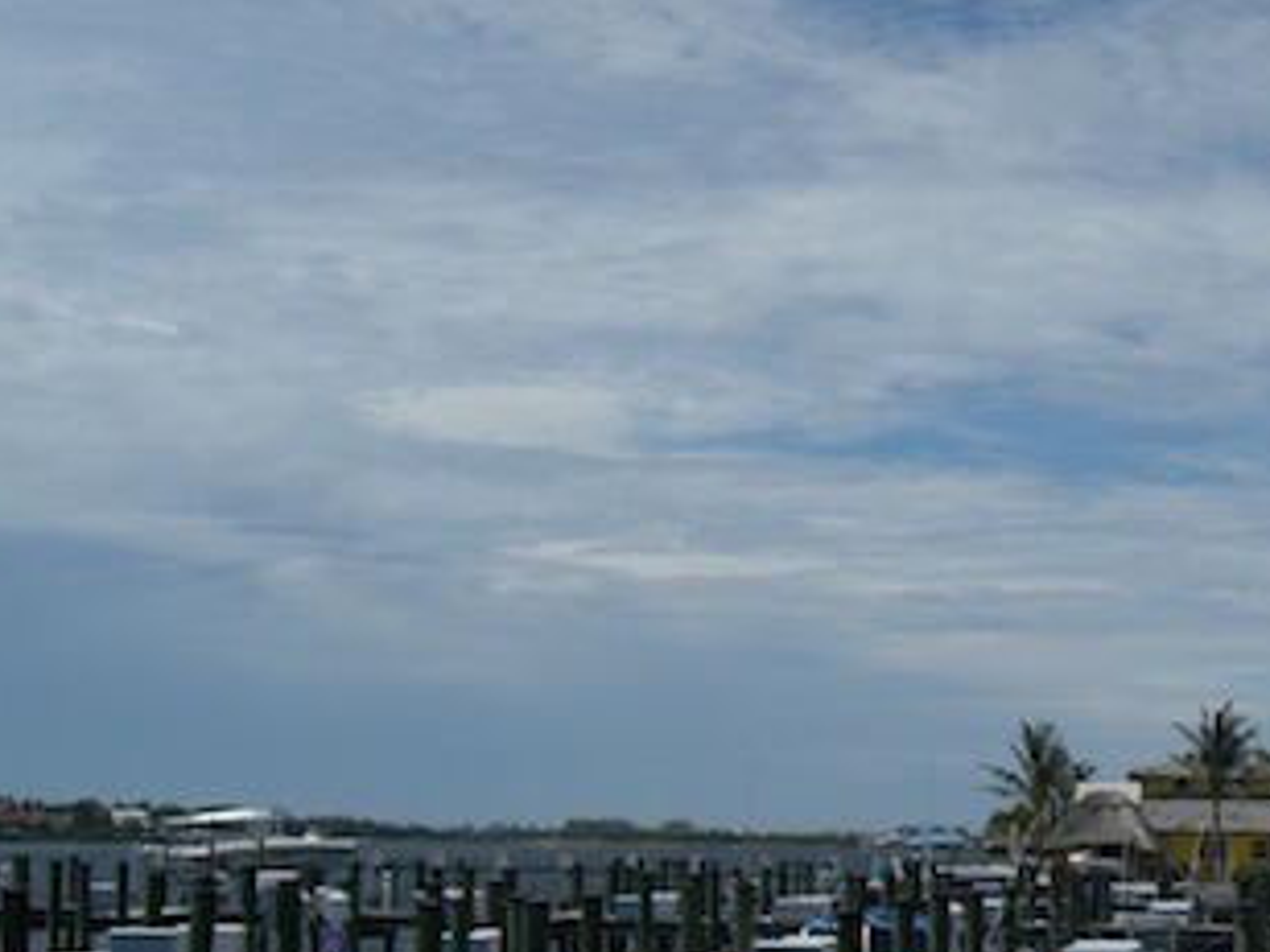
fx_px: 2898
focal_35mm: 79
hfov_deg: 24.0
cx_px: 1167
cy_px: 849
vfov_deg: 18.4
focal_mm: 6.3
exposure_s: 1/2000
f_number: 4.4
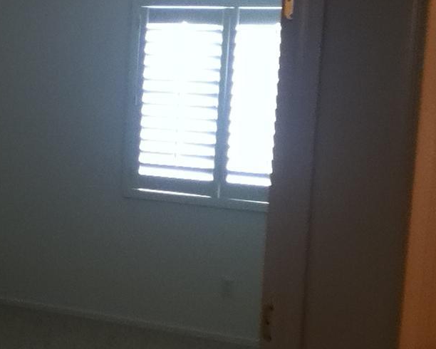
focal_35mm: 49
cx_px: 105
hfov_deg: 37.0
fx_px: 632
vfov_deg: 30.8
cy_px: 161
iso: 125
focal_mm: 3.85
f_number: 2.4
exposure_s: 1/60
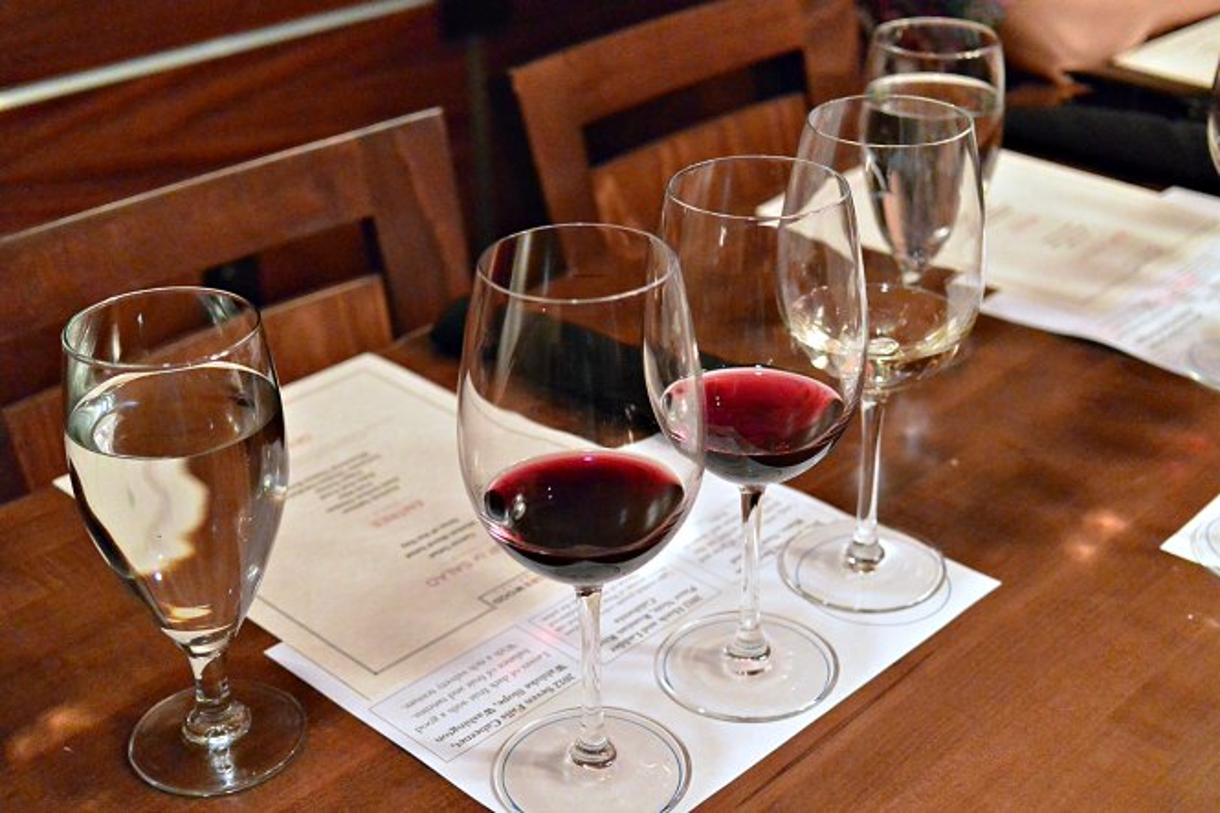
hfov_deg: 40.4
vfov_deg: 27.5
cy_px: 406
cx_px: 610
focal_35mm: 49
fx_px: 1660
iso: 2000
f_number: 1.8
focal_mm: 18.5
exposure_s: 1/60
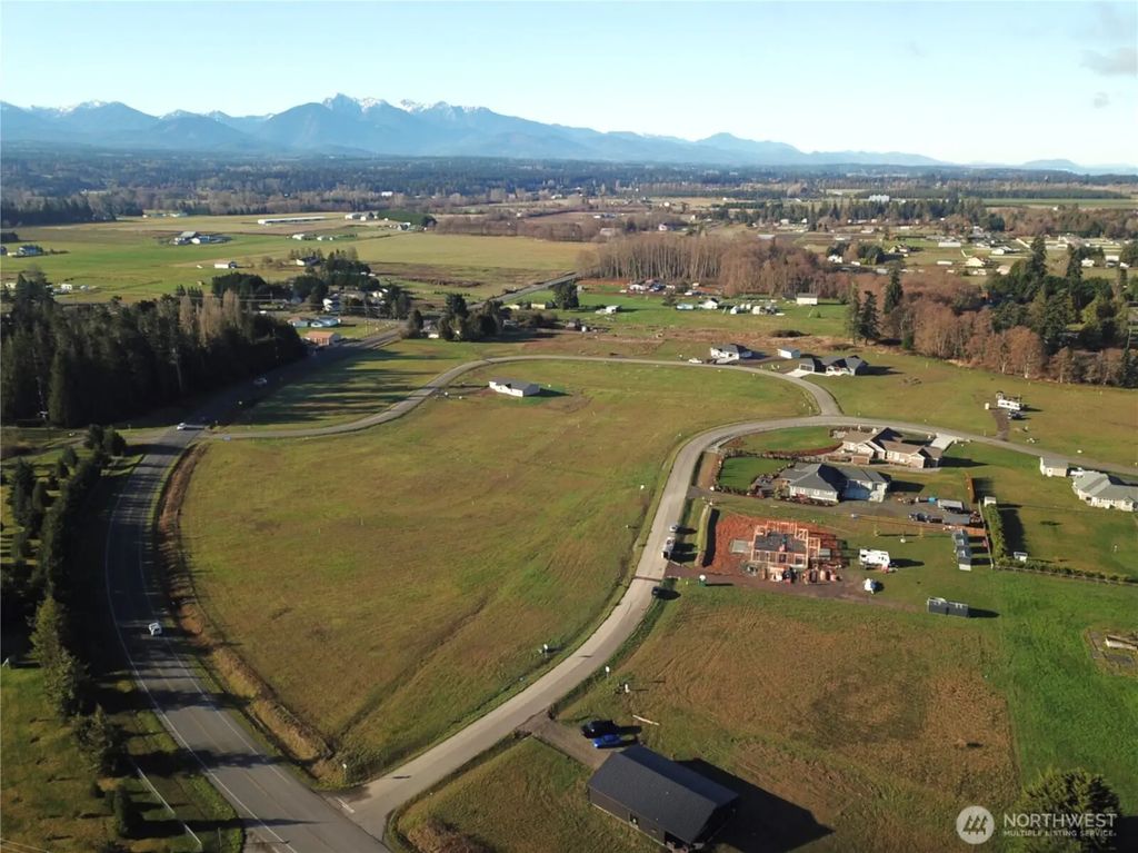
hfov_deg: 67.3
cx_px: 569
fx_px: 854
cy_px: 426
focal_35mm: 26
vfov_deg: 53.0
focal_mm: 4.7
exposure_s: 1/992
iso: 100
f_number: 2.2
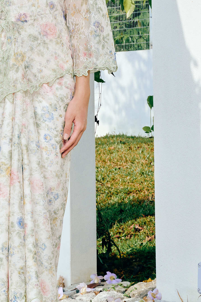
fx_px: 1265
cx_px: 13
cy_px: 59
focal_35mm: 151
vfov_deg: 13.5
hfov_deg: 9.0
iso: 125
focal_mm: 49
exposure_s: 1/125
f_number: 10
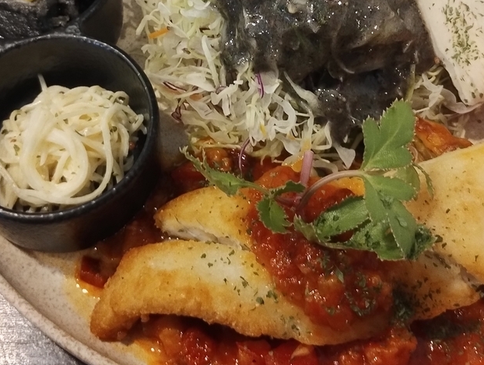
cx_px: 266
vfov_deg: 26.7
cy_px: 82
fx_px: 756
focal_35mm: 54
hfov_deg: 35.4
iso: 1719
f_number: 1.8
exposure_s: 1/20
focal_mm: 4.27
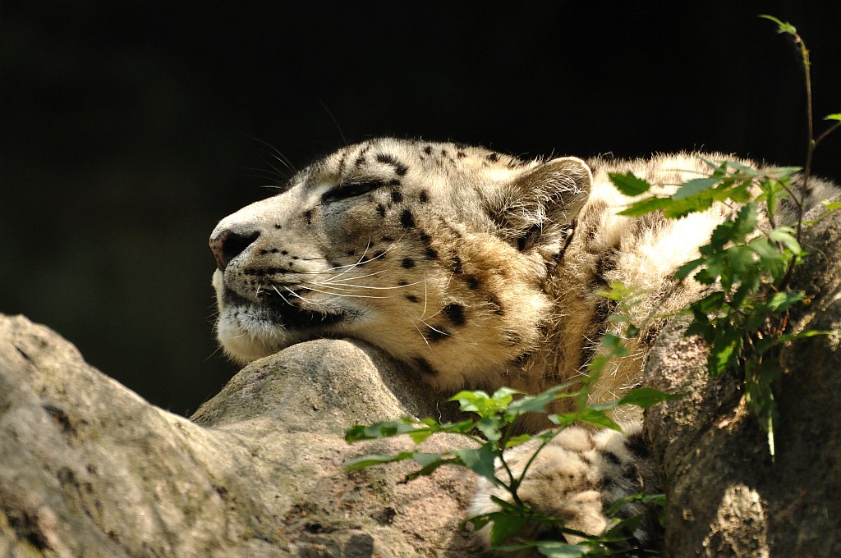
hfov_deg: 4.6
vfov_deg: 3.0
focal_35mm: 450
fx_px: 10499
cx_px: 420
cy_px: 279
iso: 1000
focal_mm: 300
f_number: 5.6
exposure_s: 1/640
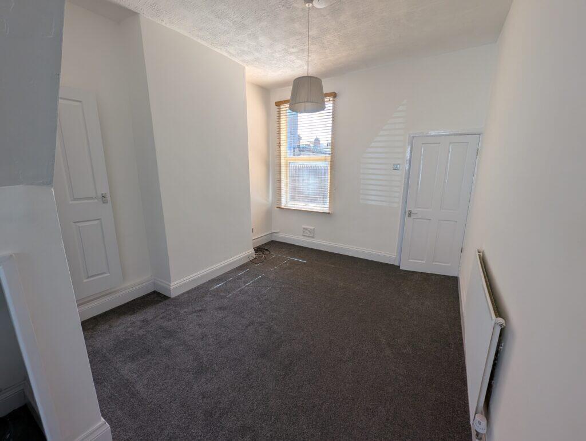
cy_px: 220
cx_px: 293
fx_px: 220
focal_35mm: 13
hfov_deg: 106.1
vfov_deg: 90.1
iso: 51
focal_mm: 1.95
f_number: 2.2
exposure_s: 1/213
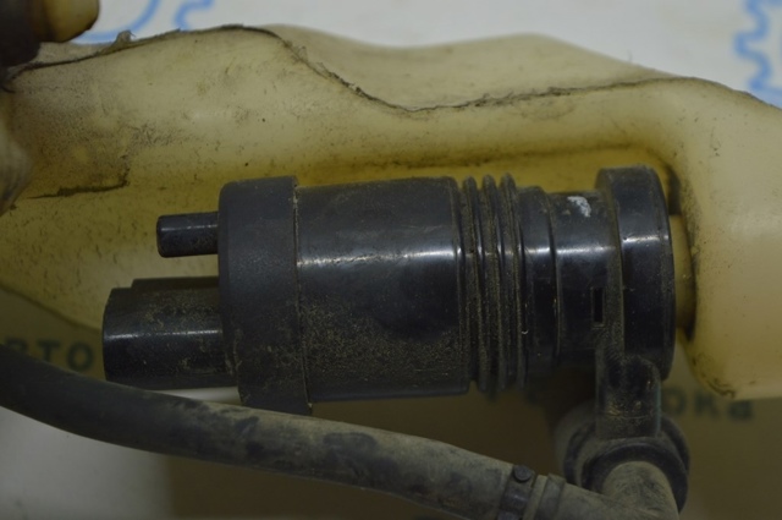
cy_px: 260
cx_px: 391
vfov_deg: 16.5
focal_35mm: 82
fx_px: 1790
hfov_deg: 24.6
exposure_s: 1/40
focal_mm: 55
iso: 400
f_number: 5.6
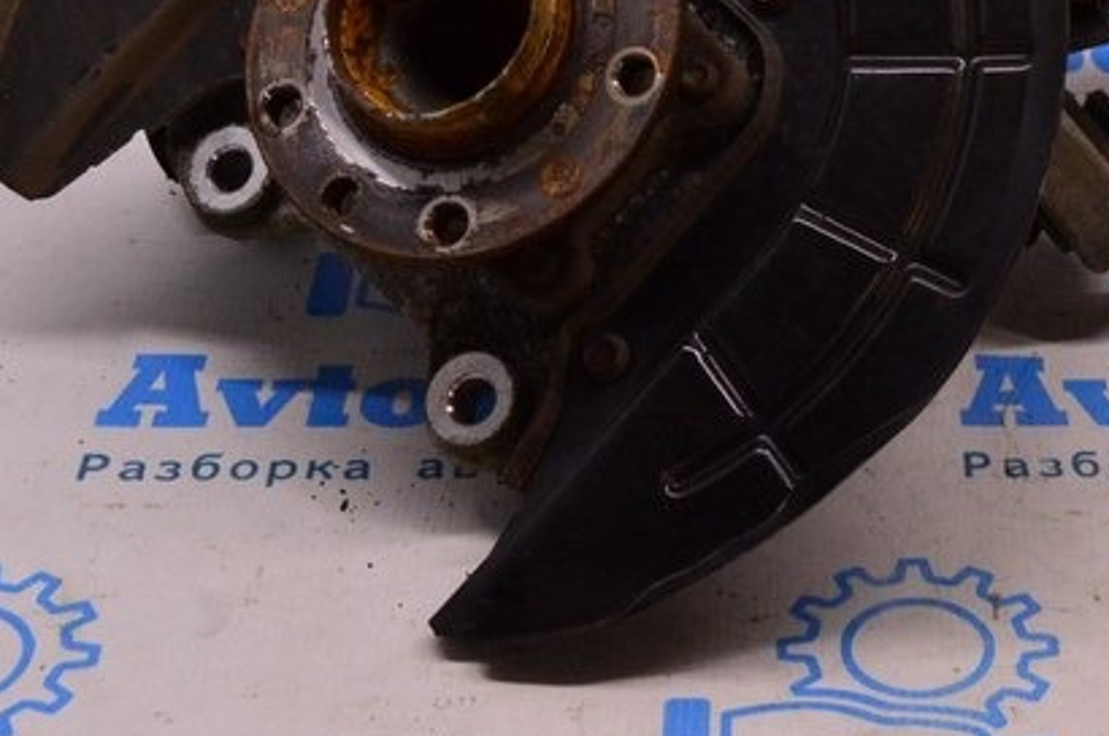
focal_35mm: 101
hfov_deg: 19.7
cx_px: 1039
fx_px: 3114
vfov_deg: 13.1
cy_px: -169
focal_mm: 27
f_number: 8
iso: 1600
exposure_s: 1/125
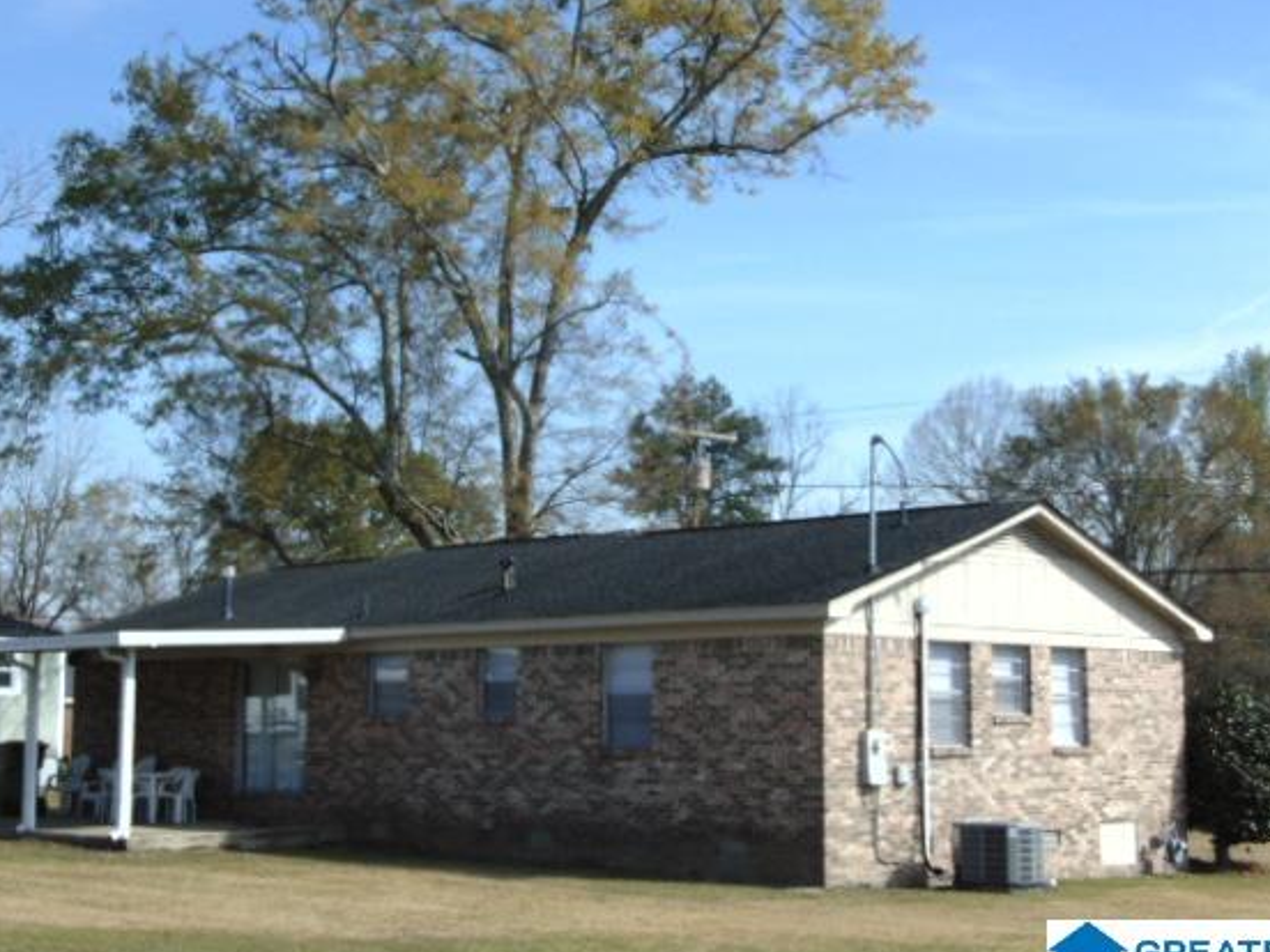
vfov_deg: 25.2
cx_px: 587
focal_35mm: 58
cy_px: 474
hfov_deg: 33.2
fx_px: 2128
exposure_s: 1/1000
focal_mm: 9
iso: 80
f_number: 3.5
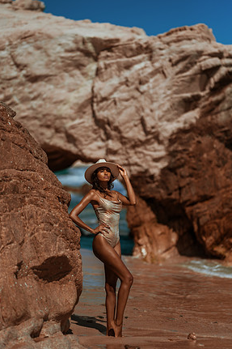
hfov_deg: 9.7
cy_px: 175
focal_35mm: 141
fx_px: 1364
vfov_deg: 14.6
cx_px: 112
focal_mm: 135
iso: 64
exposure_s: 1/6400
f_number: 1.8
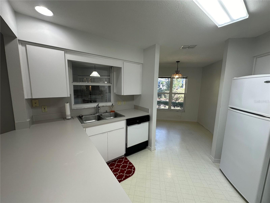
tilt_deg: -7.0
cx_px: 135
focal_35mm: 14
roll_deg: -1.7
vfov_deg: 85.7
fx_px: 109
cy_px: 102
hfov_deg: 102.1
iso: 125
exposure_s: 1/120
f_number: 2.2
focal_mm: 2.22
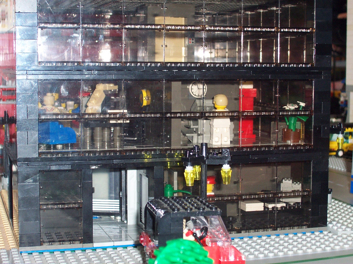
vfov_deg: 20.7
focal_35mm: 71
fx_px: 724
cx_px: 176
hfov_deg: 27.4
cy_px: 132
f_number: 4
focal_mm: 10.8
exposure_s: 1/90
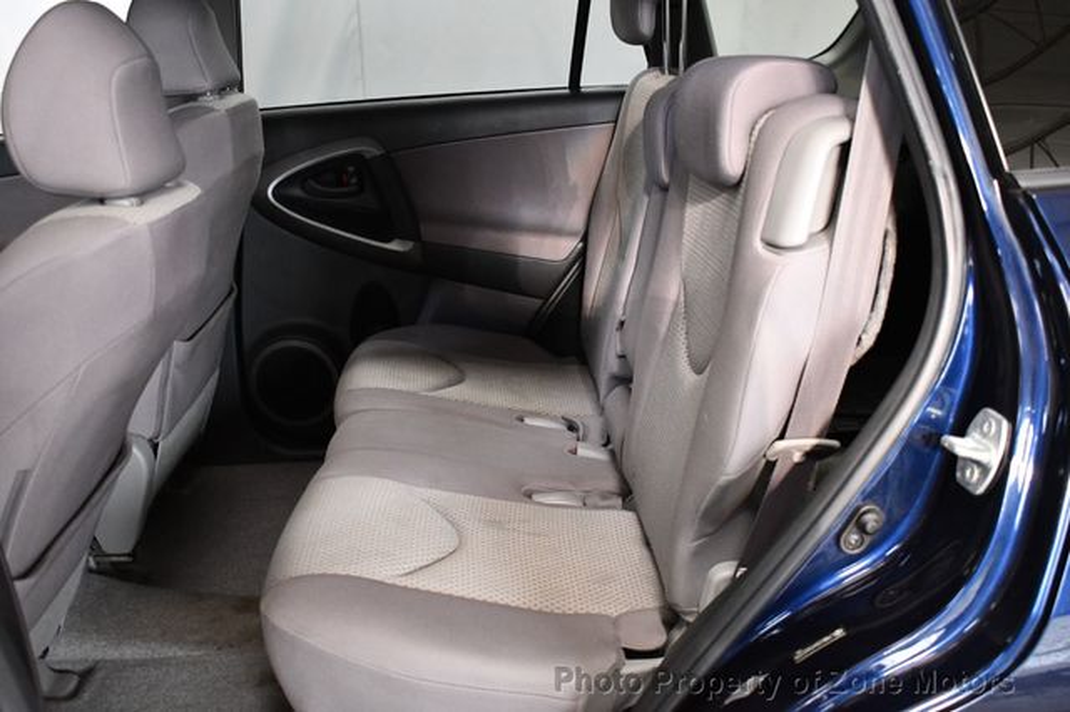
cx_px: 535
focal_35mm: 37
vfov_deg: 35.9
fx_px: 1099
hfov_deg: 51.9
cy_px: 356
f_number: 4
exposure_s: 1/125
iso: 2800
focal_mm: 25
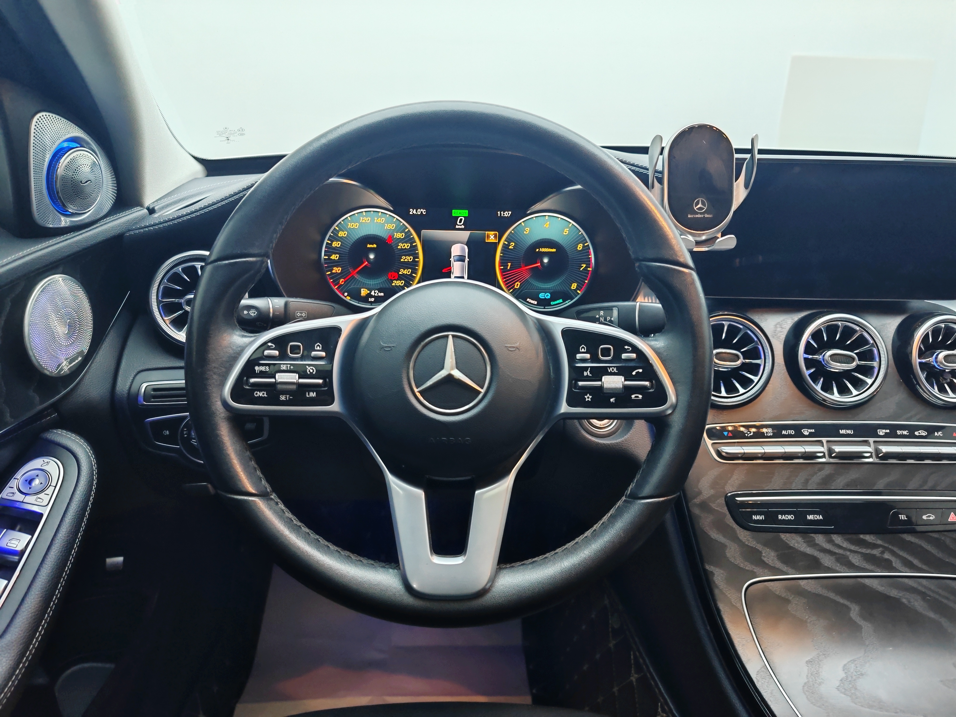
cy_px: 358
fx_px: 746
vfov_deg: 51.4
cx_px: 478
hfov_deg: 65.3
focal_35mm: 27
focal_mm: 7.62
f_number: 1.6
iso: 80
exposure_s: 1/50
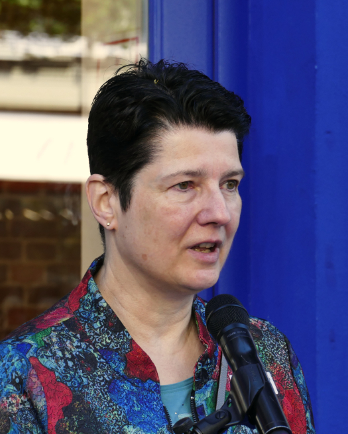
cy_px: 220
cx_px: 171
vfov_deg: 6.6
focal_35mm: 293
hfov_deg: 5.3
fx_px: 3771
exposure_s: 1/100
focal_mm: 73
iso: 250
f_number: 5.6
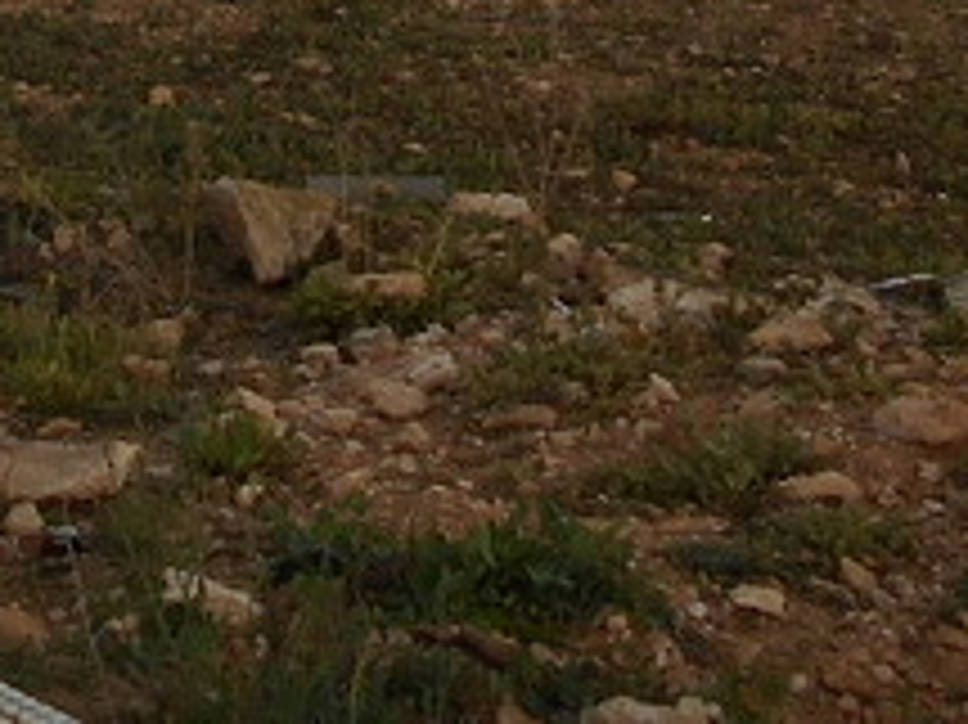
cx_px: -338
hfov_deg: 15.1
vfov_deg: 10.8
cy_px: -751
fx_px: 3466
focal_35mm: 124
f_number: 3.2
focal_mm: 4.6
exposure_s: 1/1000
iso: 80
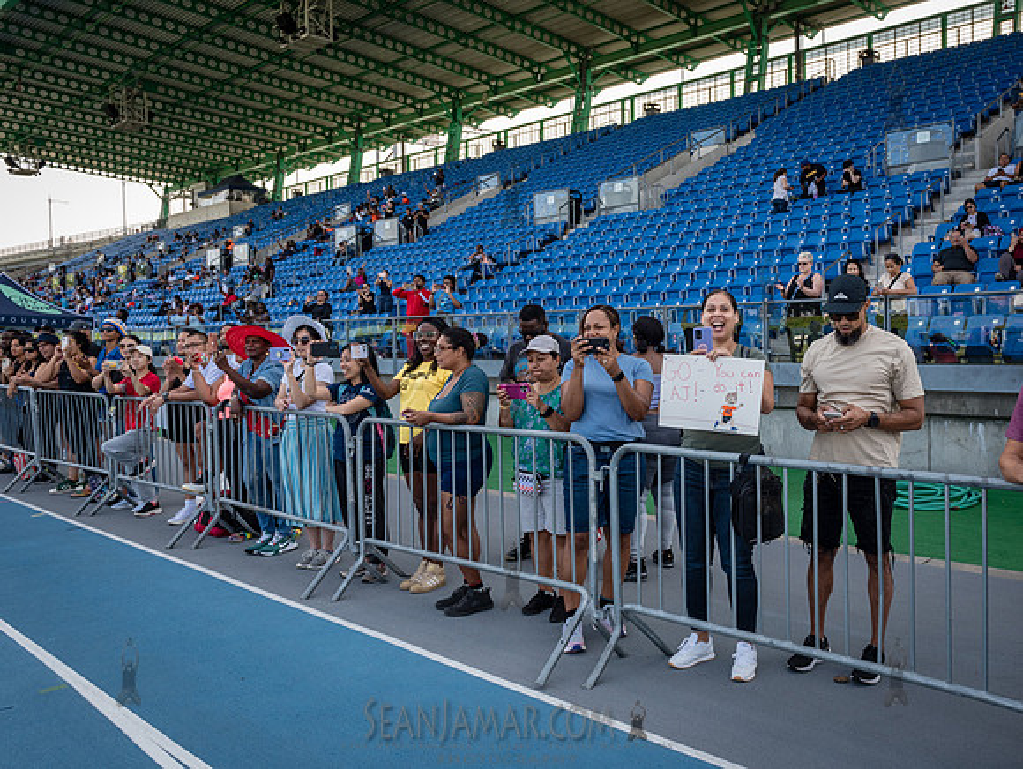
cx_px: 676
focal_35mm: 31
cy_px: 365
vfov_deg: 45.8
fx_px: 910
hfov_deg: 57.5
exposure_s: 1/400
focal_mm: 24
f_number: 5.6
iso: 400
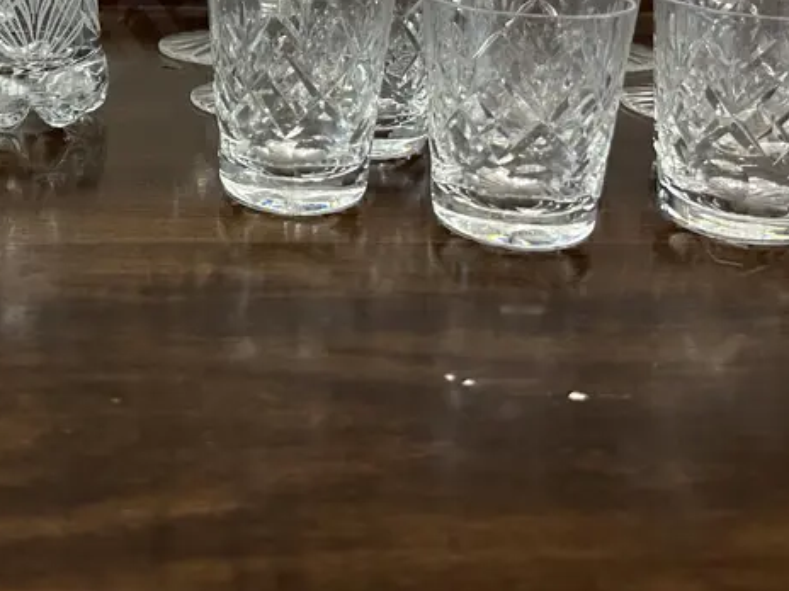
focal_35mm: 53
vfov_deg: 26.1
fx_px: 1208
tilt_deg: -9.5
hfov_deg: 35.2
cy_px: -3
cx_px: 172
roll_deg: -0.7
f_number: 1.78
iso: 200
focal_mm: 6.86
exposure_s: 1/100
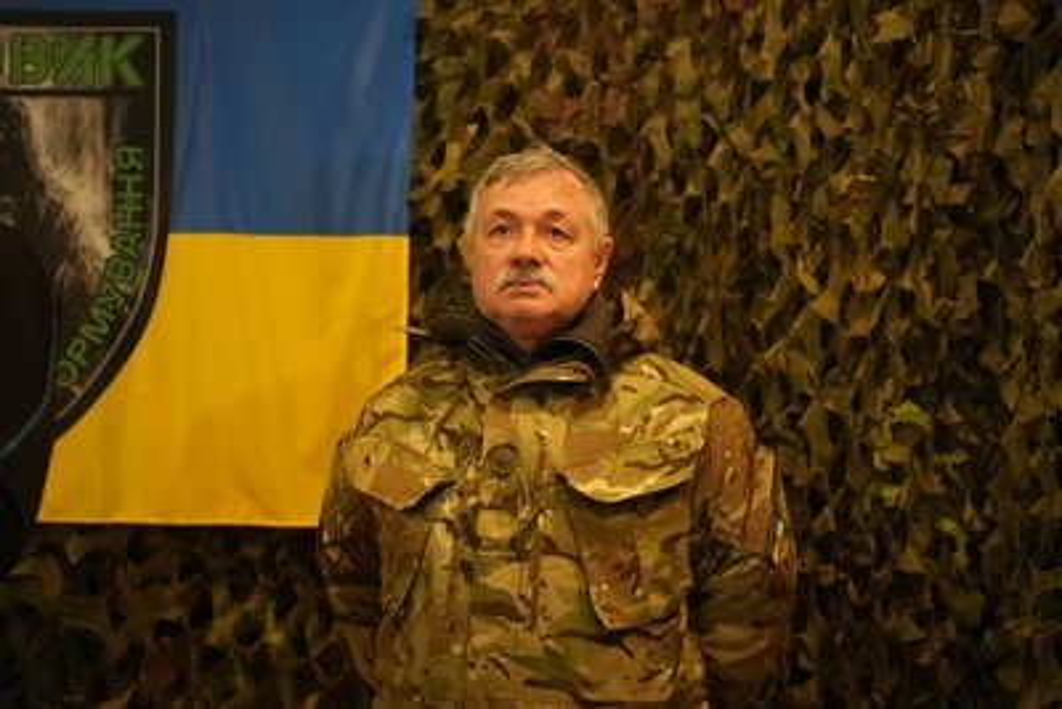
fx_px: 2213
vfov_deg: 18.2
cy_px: 354
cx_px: 531
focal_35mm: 75
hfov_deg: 27.0
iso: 20000
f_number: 2.8
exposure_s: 1/500
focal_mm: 75
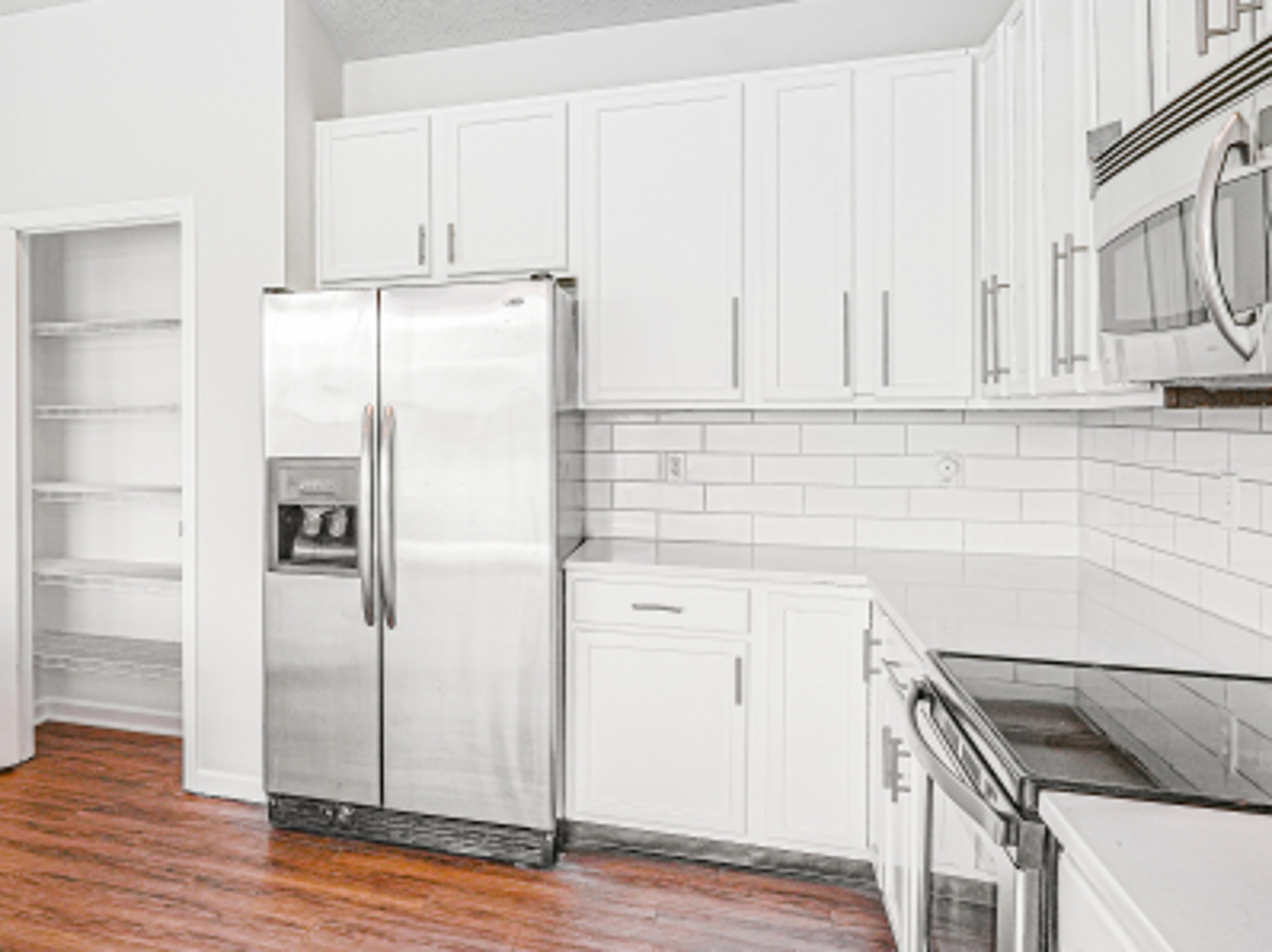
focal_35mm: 29
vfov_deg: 48.0
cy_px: 393
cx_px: 281
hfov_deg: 57.7
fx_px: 1065
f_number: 8
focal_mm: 16
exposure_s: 1/30
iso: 320
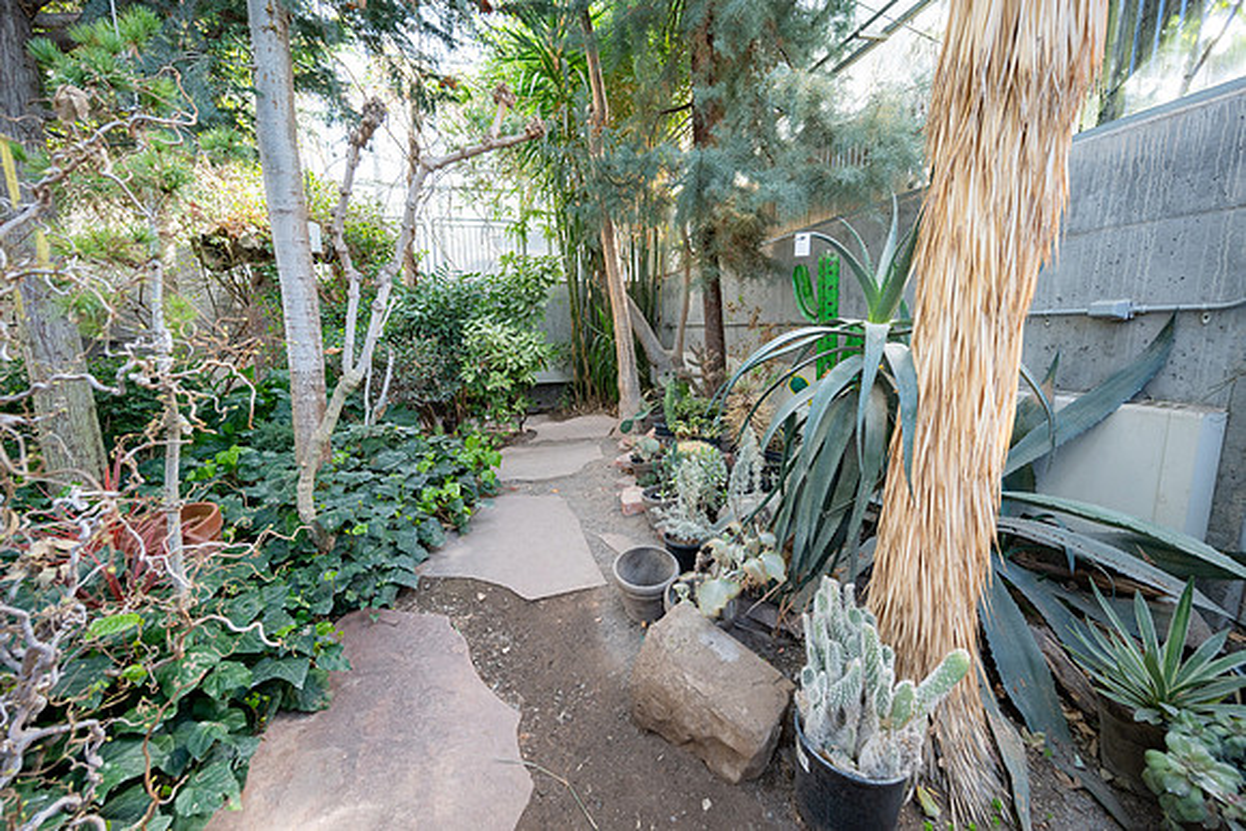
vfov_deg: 81.2
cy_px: 416
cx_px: 623
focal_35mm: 14
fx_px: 485
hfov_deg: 104.2
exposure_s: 1/160
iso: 320
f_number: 4
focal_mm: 14
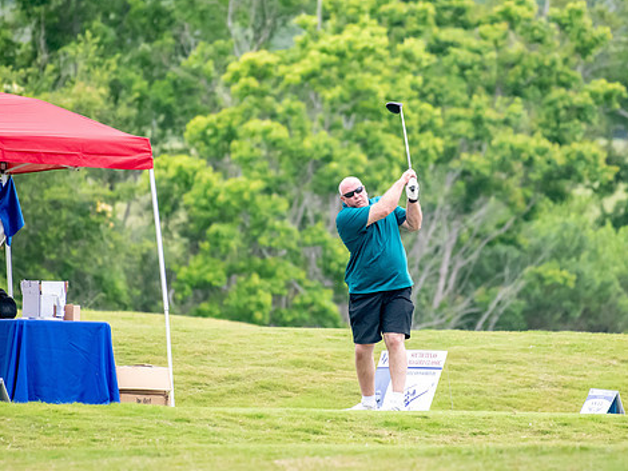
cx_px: 349
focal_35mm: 890
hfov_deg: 2.2
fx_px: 16155
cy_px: 217
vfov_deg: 1.7
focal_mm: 500
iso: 3200
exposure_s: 1/2000
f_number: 5.6
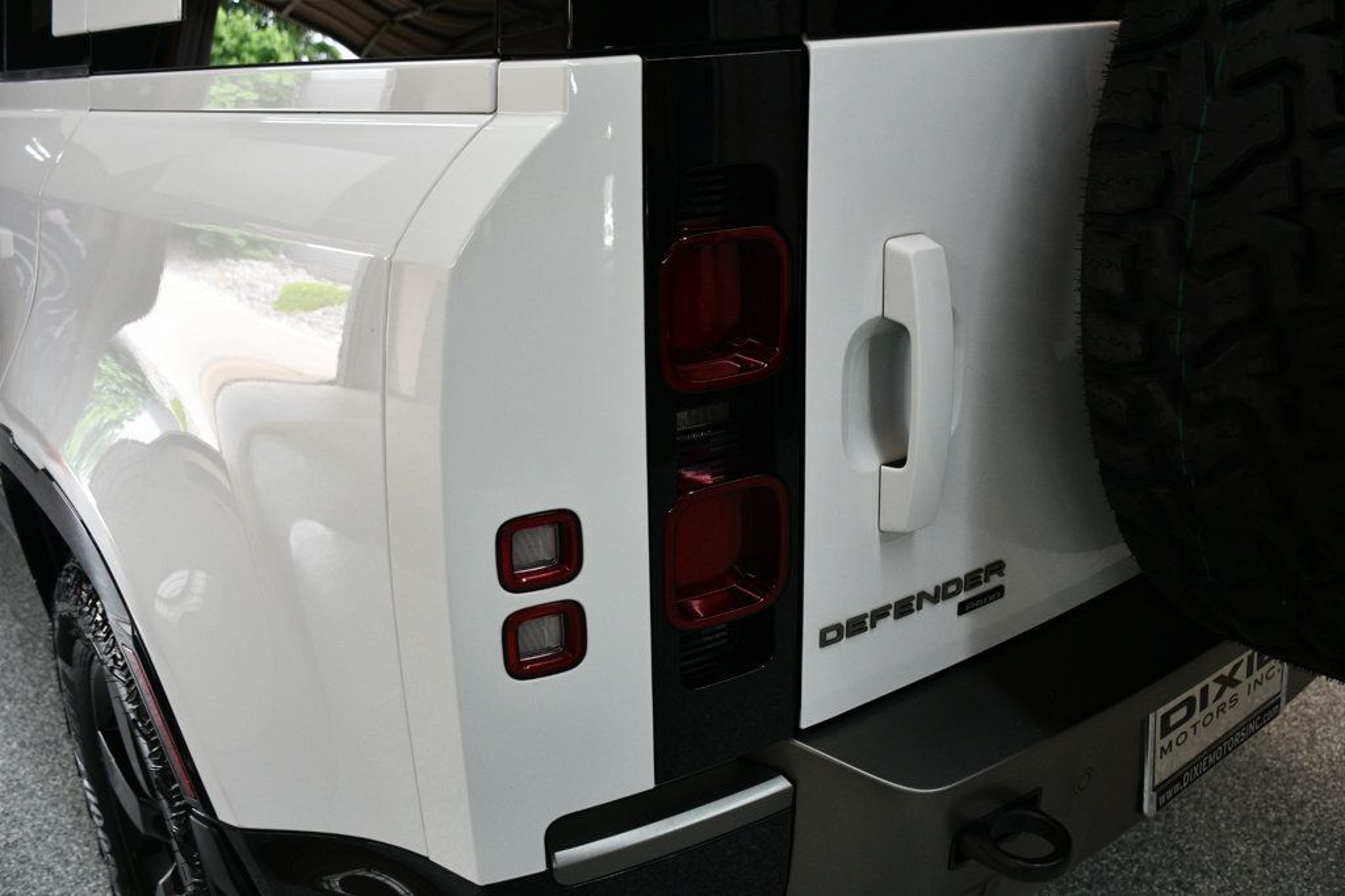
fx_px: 1232
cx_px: 672
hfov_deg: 57.2
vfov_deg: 39.9
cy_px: 448
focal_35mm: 33
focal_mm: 22
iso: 800
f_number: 3.5
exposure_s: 1/160
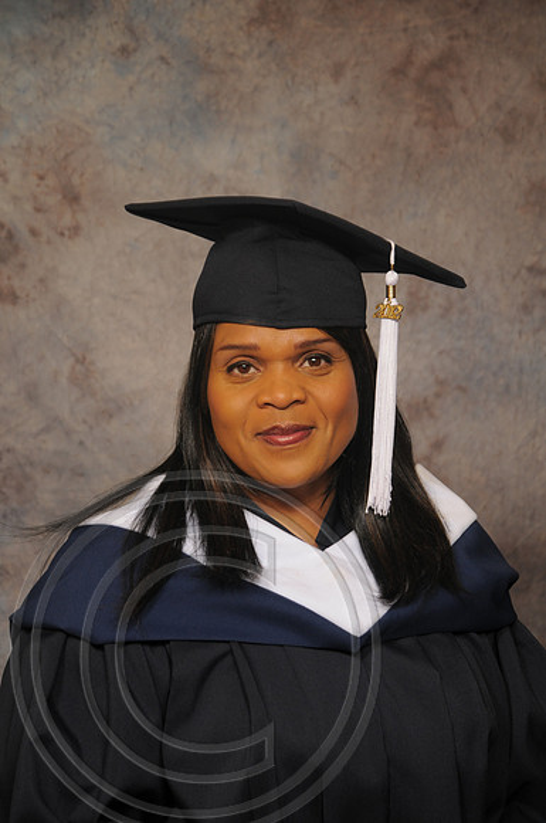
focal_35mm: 135
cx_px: 273
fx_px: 3080
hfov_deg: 10.1
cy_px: 412
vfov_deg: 15.2
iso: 200
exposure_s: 1/60
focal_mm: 90
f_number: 5.6
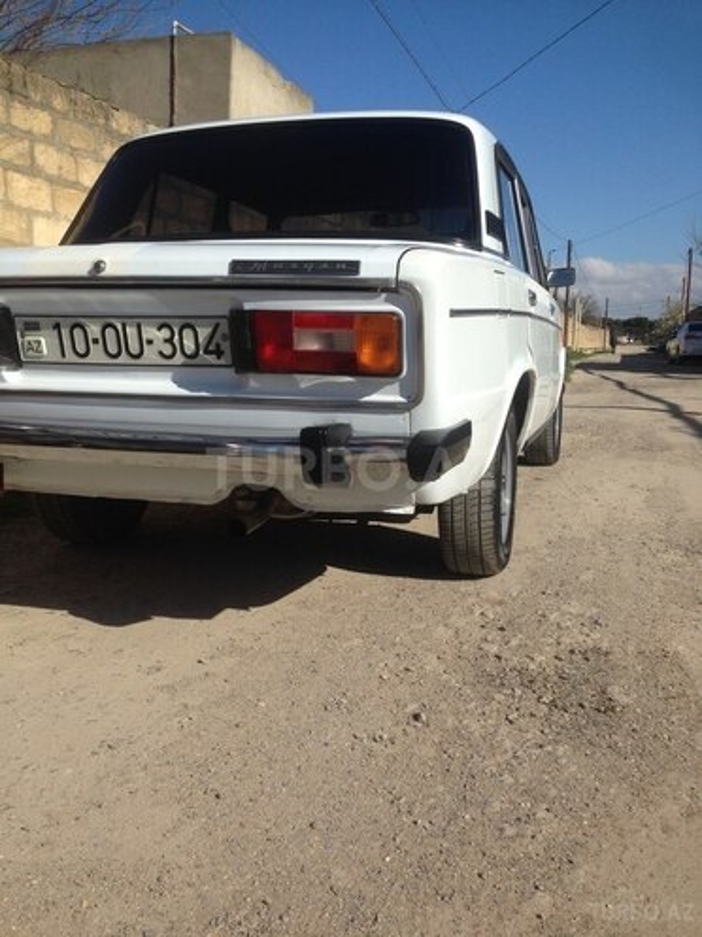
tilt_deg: -5.2
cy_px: 468
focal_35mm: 33
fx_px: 892
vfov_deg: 55.4
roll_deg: -1.8
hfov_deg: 42.9
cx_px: 351
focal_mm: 4.12
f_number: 2.4
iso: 50
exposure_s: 1/2584
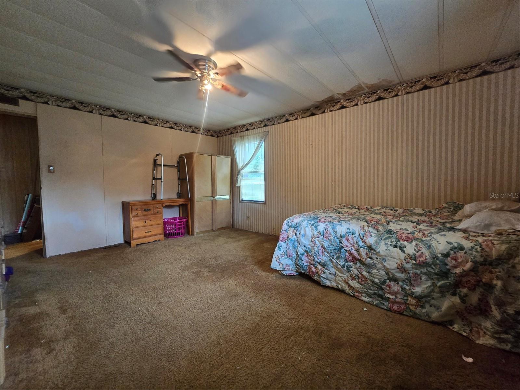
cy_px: 195
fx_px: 195
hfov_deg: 106.2
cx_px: 260
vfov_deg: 89.9
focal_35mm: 13
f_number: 2.2
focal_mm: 2.2
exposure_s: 1/60
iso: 640
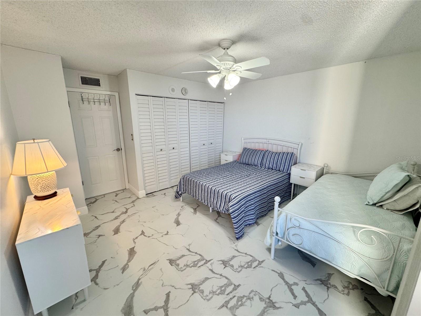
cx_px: 210
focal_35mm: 14
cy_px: 158
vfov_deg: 85.7
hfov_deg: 102.1
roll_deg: -0.6
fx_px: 170
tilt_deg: -13.0
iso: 160
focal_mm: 2.22
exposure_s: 1/120
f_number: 2.2
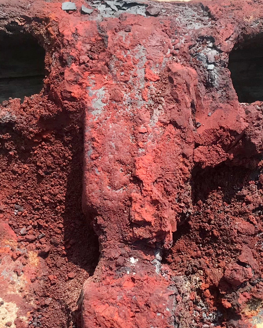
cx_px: 157
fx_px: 720
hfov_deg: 20.7
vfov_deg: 25.6
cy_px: 209
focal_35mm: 74
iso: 20
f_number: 1.8
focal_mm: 3.99
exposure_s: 1/1294
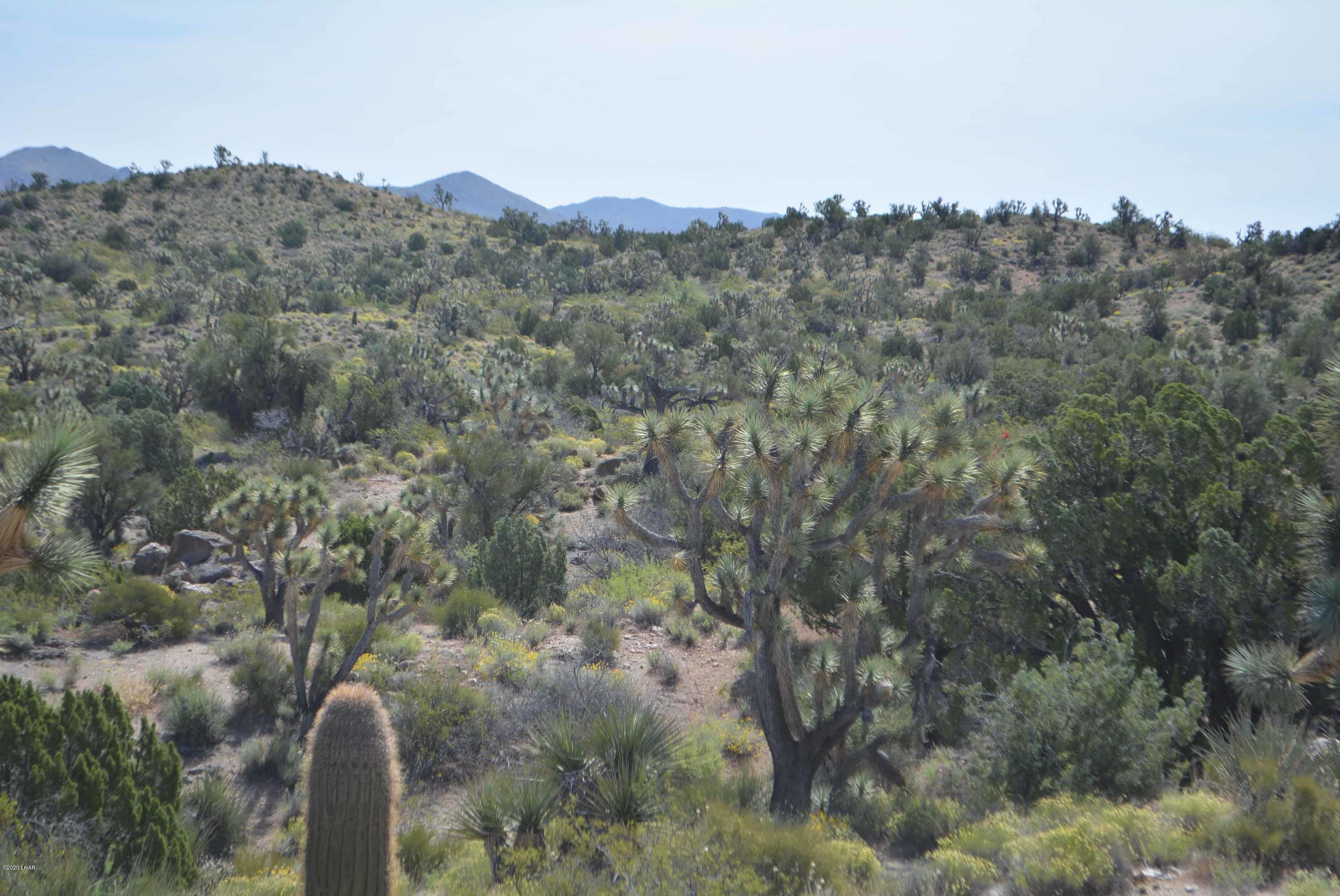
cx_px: 670
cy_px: 448
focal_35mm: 82
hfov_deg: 24.6
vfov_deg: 16.6
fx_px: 3073
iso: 400
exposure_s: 1/1600
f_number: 6.3
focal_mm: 55
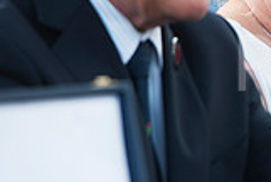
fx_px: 4744
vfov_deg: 2.2
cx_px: 456
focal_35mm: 629
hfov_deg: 3.3
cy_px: -15
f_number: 5
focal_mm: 175
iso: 400
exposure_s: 1/320
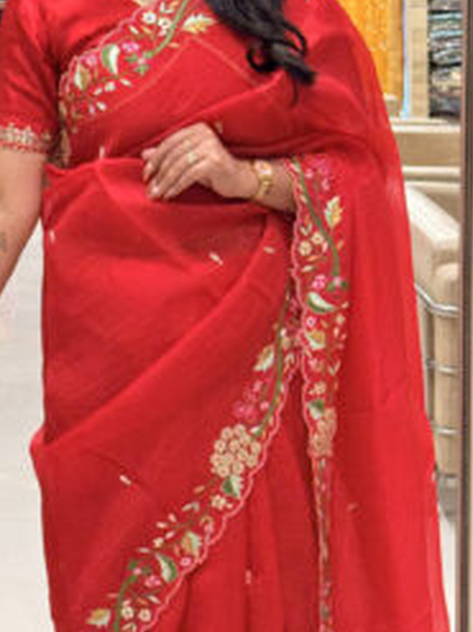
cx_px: 197
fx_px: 1094
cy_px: 317
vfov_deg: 32.2
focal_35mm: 60
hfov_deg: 24.4
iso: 64
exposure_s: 1/100
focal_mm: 6.76
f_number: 1.78
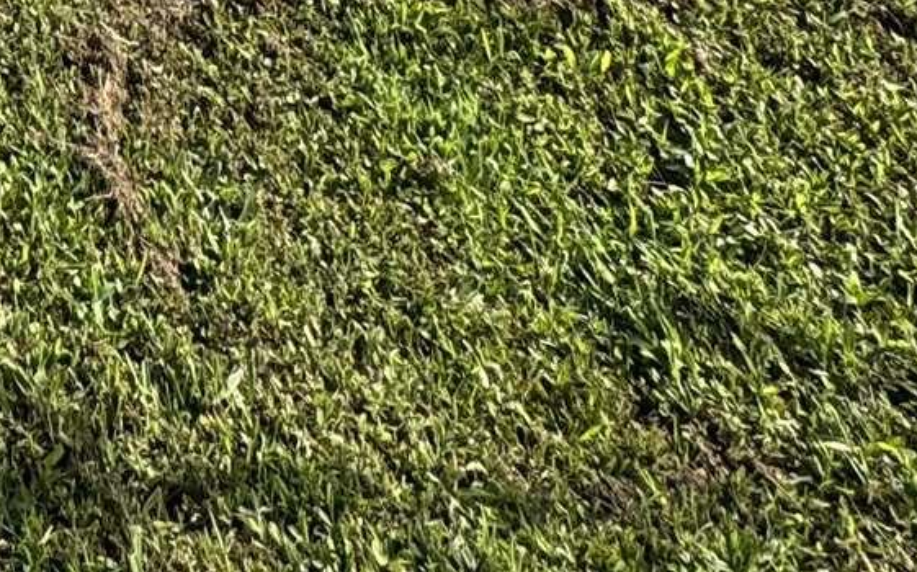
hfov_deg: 26.9
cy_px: -969
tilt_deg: -10.5
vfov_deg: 12.9
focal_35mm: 61
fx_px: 1524
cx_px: -347
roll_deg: +1.6
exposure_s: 1/968
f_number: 2.2
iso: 40
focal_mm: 2.22
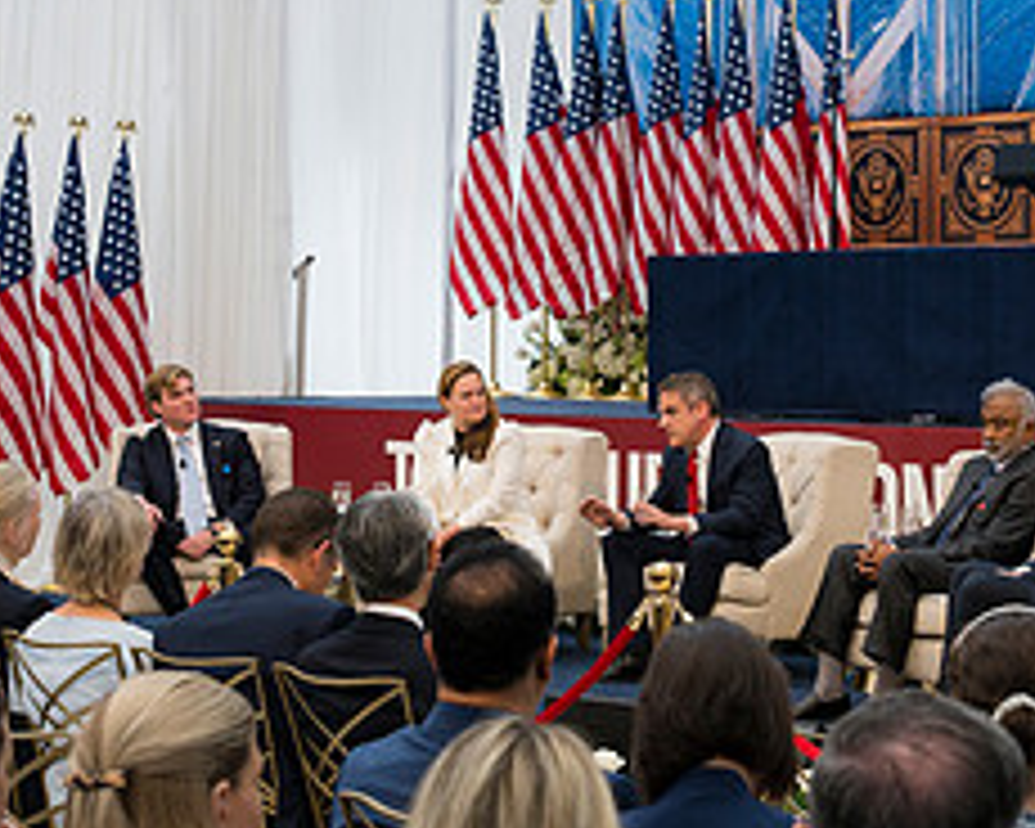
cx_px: 976
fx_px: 2542
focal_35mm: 83
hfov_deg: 22.3
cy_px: 344
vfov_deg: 18.5
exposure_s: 1/160
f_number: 4
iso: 280
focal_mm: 35
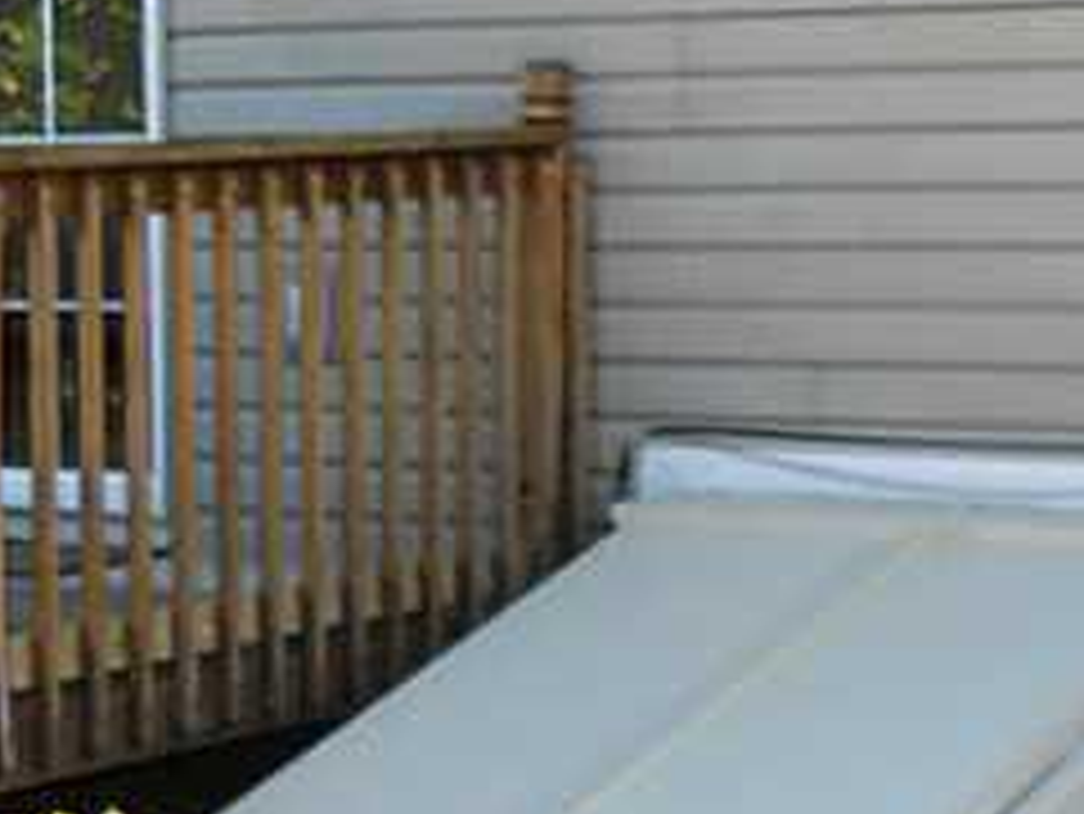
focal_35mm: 146
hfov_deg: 13.4
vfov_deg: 10.2
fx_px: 4574
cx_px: 166
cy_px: 414
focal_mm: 7.8
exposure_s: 1/100
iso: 80
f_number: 4.5
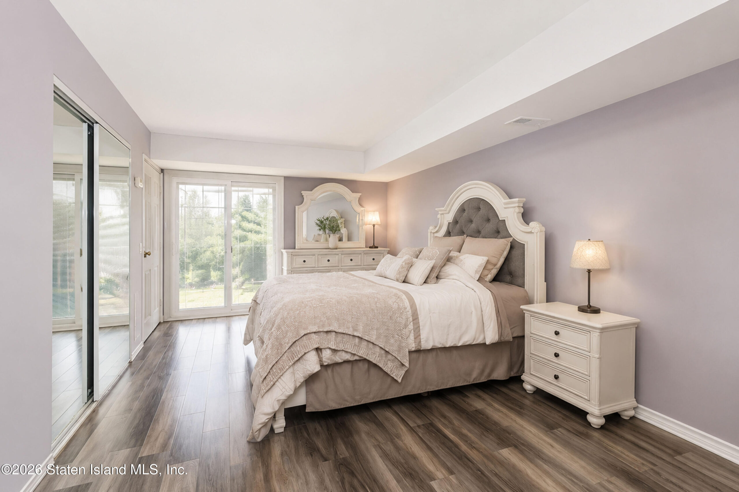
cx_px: 370
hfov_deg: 100.4
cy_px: 246
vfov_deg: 77.3
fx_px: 308
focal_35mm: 15
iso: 2000
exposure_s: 1/60
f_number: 8
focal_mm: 10
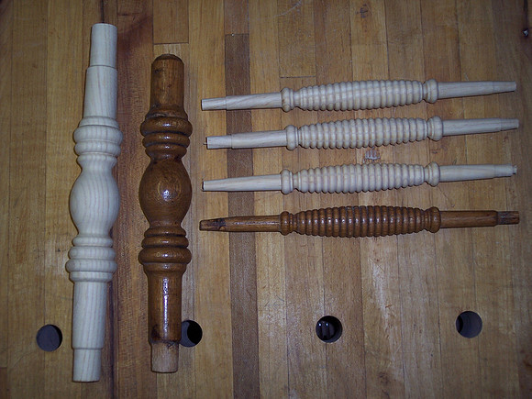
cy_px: 200
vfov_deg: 28.0
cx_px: 266
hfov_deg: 36.8
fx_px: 799
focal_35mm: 52
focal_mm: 10.7
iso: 100
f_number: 3.4
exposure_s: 1/60
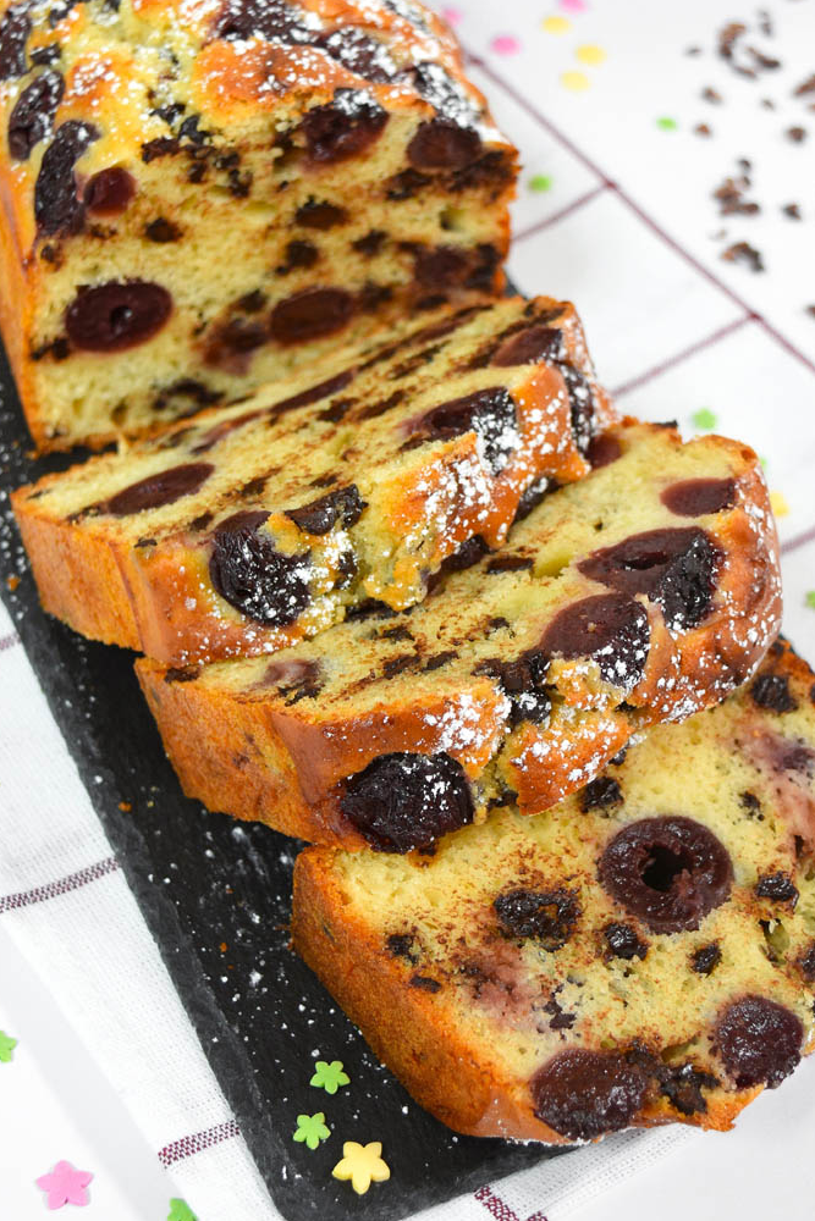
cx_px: 412
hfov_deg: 25.1
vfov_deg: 36.8
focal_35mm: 54
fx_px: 1833
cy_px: 552
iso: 800
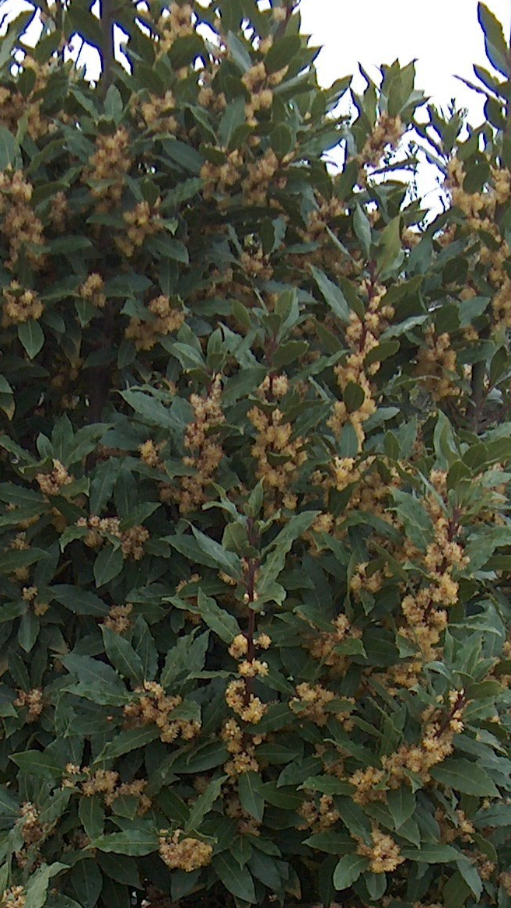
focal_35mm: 90
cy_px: 714
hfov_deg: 13.3
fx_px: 2167
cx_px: 46
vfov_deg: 23.3
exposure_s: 1/437
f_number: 2.8
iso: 100
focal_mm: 7.6
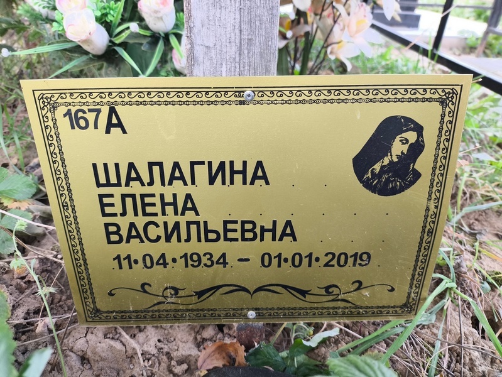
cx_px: 251
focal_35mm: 25
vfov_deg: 54.9
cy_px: 188
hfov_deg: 69.4
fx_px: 363
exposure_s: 1/60
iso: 64
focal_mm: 4.71
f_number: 1.7
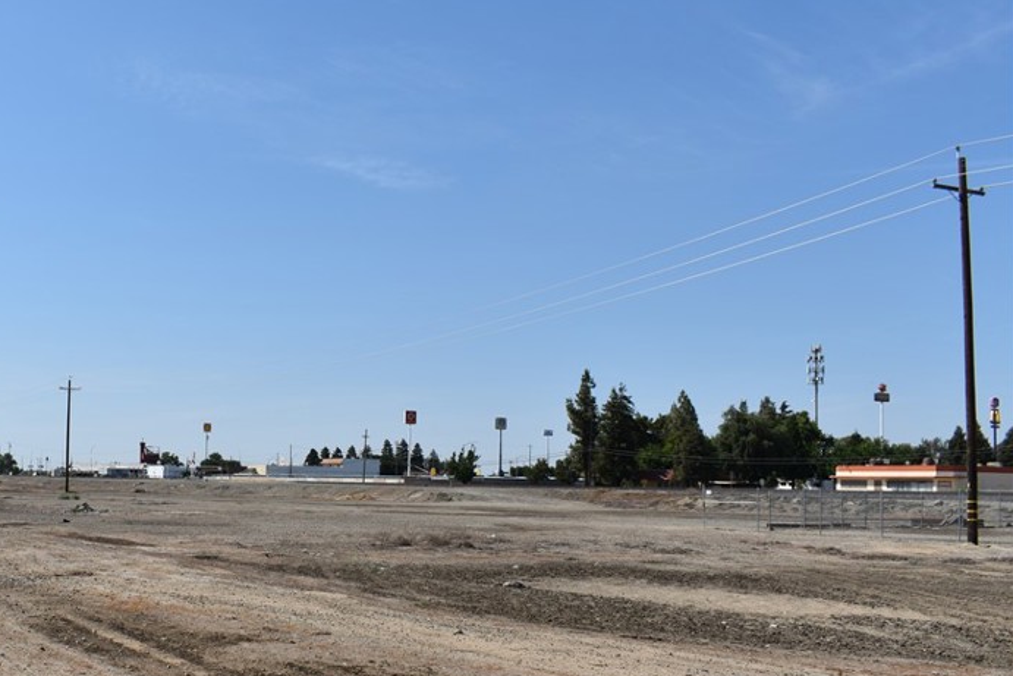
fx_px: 1126
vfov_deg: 33.2
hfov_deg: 46.8
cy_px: 439
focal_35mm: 40
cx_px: 264
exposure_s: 1/320
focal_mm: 18
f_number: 9
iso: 100
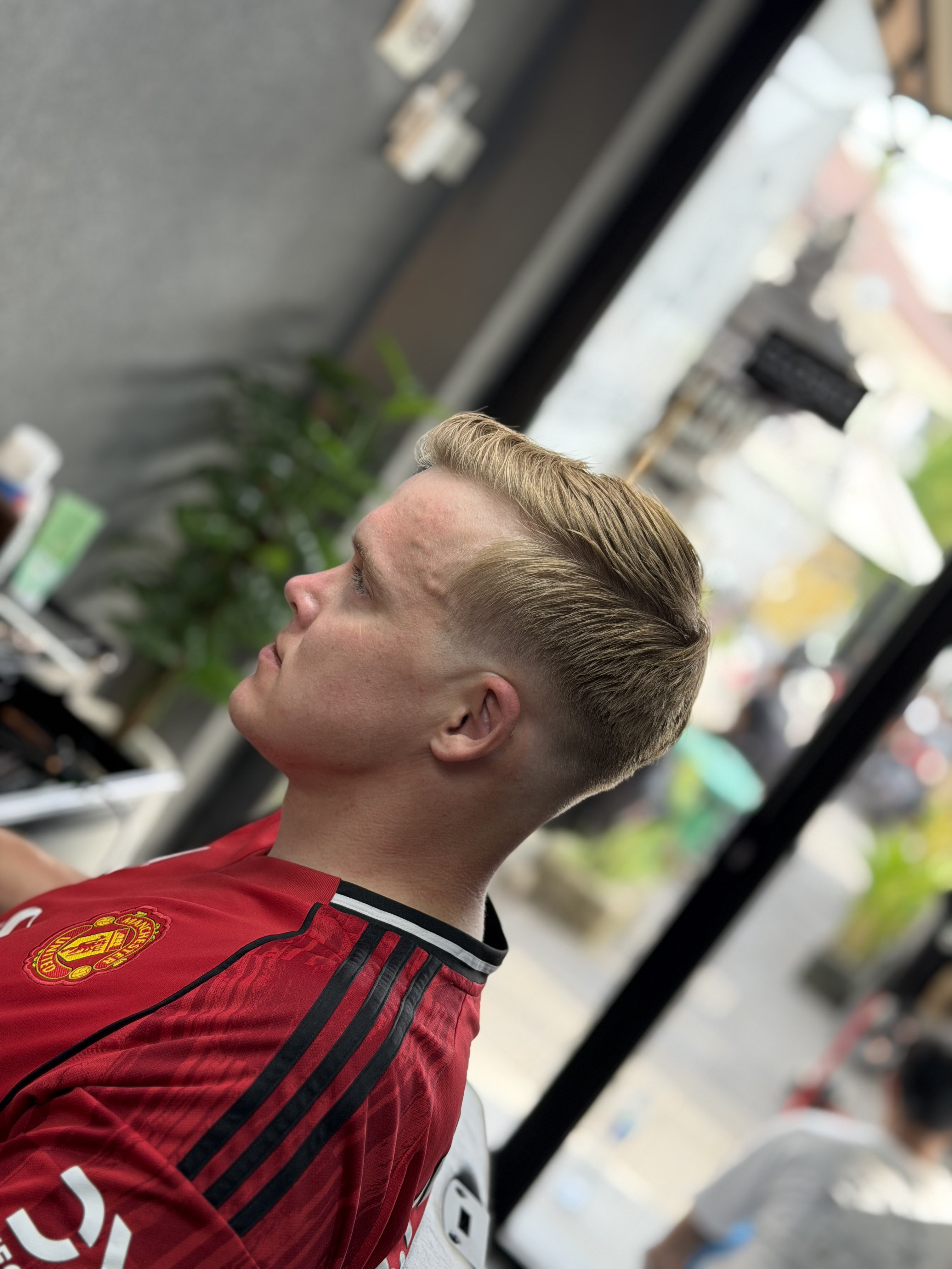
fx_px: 1760
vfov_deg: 39.7
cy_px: 634
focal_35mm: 48
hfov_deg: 30.3
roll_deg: -35.4
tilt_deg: -9.9
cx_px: 476
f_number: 1.78
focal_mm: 6.76
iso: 100
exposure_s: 1/100
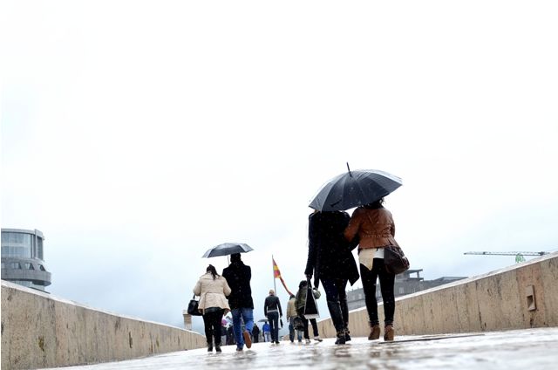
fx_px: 928
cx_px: 279
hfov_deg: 33.5
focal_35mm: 60
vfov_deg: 22.5
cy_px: 185
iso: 800
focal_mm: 40
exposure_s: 1/2000
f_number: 5.6
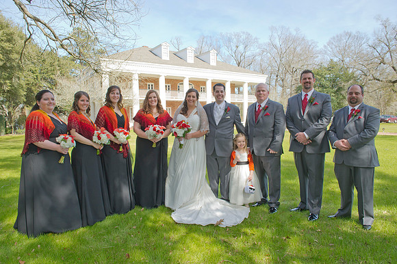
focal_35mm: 24
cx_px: 198
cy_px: 132
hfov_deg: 73.8
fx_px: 265
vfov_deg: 53.1
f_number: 8
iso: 200
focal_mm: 24
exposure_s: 1/125
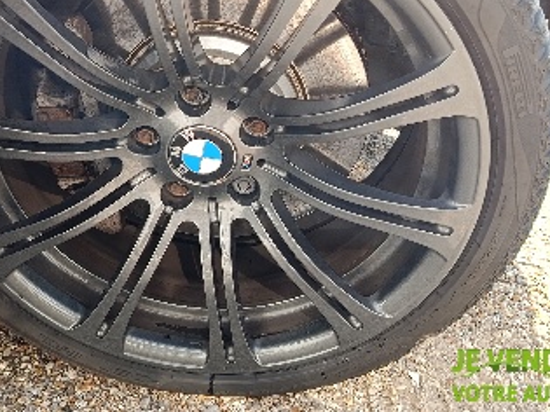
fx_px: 651
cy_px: 143
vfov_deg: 34.8
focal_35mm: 41
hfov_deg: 45.6
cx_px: 223
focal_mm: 5.24
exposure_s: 1/100
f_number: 1.7
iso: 78
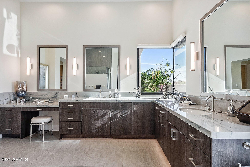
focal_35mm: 18
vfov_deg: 67.4
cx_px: 125
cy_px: 84
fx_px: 125
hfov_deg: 90.0
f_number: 8
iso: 2500
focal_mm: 18
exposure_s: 1/640
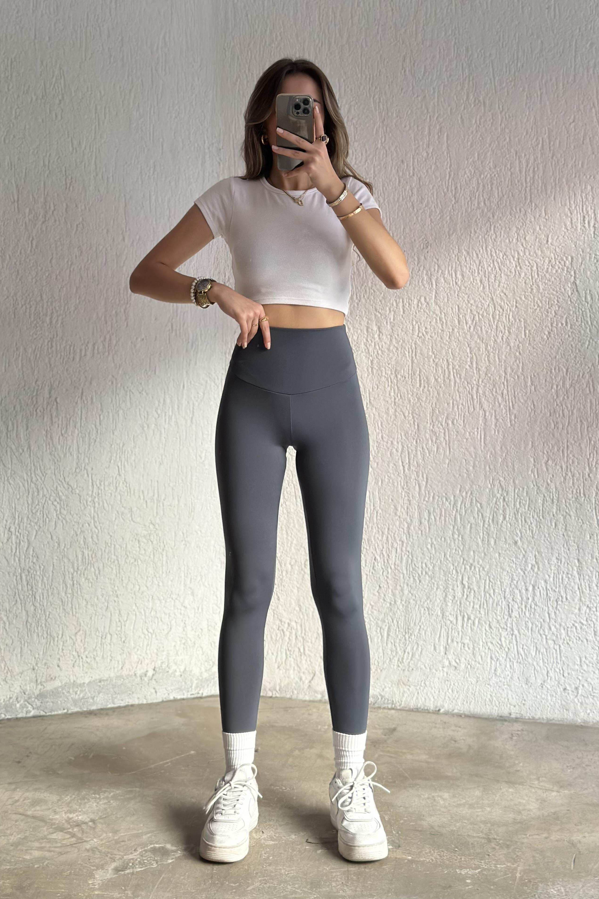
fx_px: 1248
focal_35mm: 50
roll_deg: +0.7
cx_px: 279
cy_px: 450
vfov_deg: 39.6
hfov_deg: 27.0
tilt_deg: -21.3
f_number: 1.78
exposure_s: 1/72
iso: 125
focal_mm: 6.86
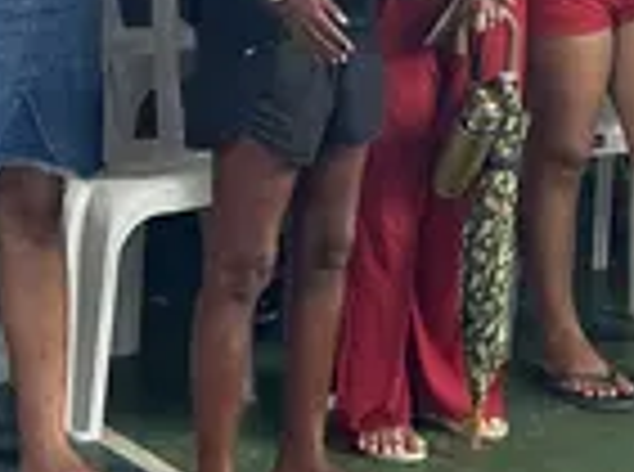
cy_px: -528
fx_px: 2905
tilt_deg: -0.9
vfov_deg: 8.7
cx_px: 427
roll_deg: -1.1
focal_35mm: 159
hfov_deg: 12.4
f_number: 1.5
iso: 50
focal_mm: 5.7
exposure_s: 1/561
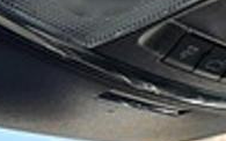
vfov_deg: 8.1
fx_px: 986
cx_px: 189
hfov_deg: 13.0
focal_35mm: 160
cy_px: 156
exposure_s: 1/1368
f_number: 1.8
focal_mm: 5.4
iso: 80
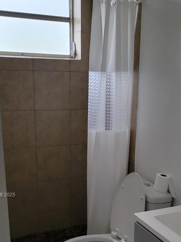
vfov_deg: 35.6
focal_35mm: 52
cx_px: 123
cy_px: 195
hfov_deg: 27.8
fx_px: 363
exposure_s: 1/24
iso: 1000
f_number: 1.8
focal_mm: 5.4
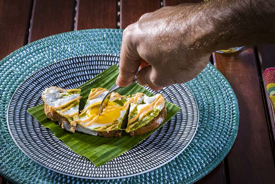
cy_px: 92
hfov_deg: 28.8
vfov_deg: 19.5
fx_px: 535
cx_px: 138
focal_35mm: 70
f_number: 10
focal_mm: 70
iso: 1250
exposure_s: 1/250
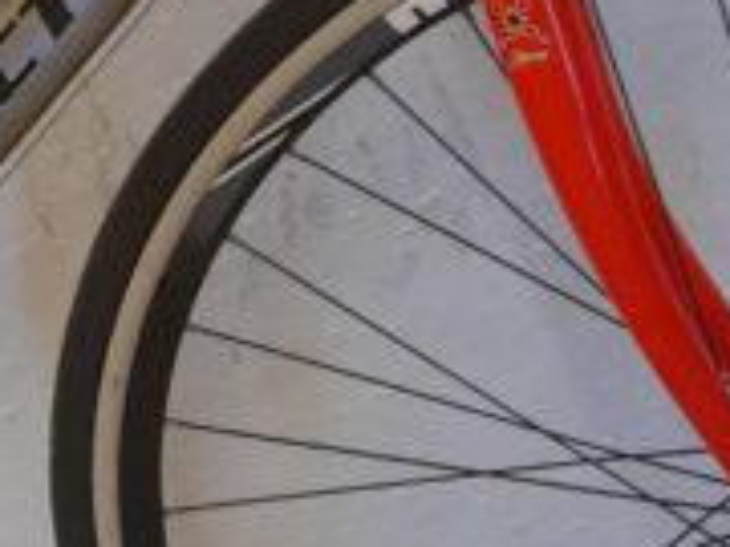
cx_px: -235
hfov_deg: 13.4
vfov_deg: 10.4
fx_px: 2995
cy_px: 45
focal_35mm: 142
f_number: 2
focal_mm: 4.6
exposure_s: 1/50
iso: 250
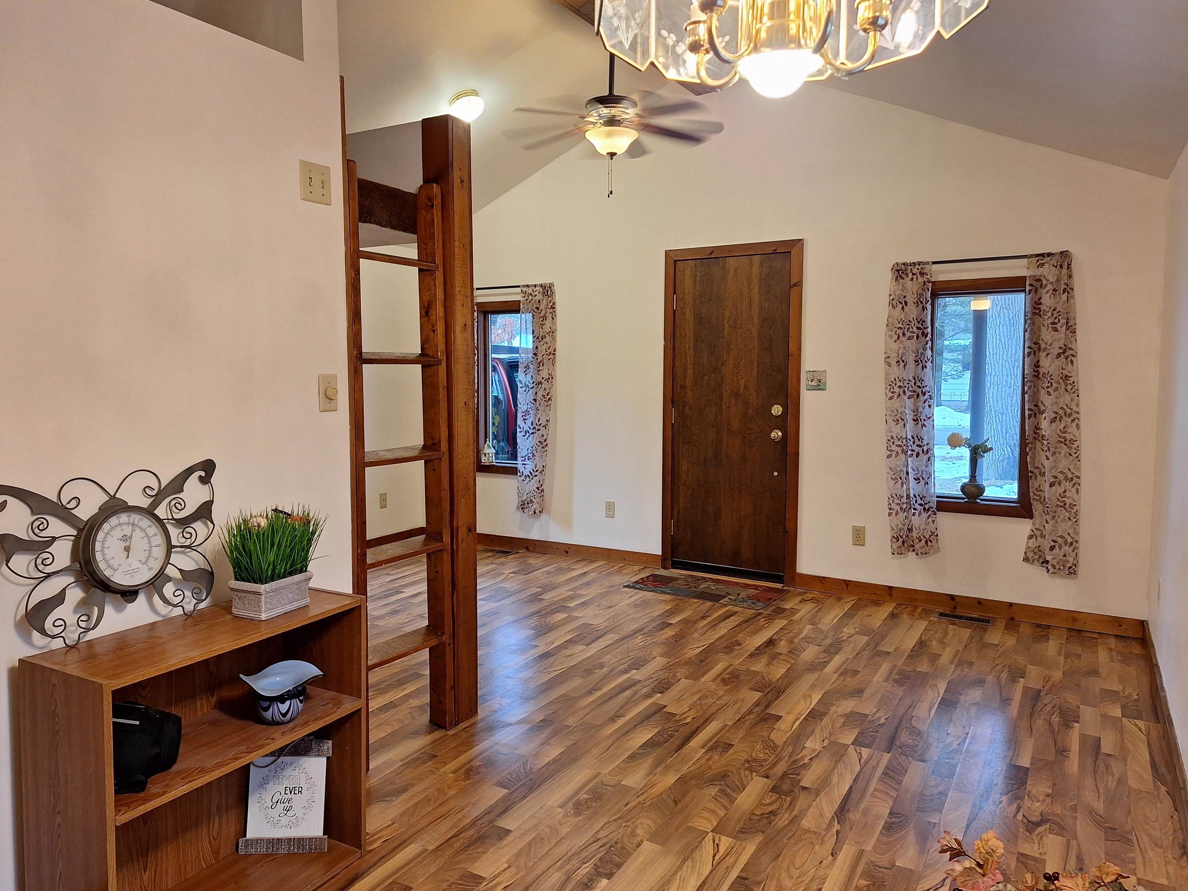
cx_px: 573
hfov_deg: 71.6
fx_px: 824
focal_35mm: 24
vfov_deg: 56.8
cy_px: 438
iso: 100
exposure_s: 1/40
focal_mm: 5.54
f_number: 1.8
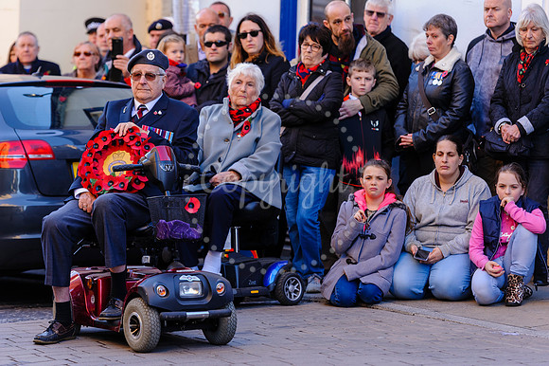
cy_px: 183
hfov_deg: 14.7
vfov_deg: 9.8
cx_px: 274
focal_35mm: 140
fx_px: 2134
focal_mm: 140
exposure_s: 1/250
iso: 800
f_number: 4
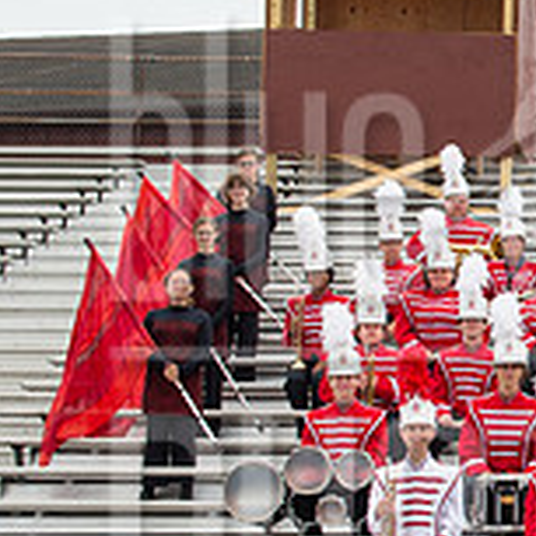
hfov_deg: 11.5
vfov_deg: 12.2
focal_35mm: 143
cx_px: 918
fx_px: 2505
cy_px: 318
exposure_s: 1/160
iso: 200
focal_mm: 34
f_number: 8
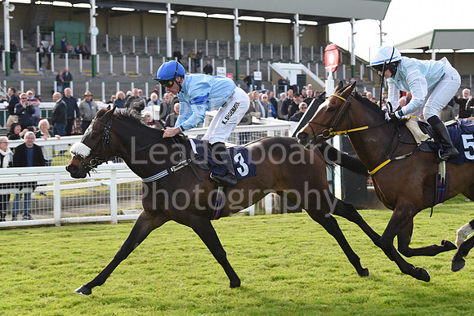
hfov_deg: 23.6
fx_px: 1133
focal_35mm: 86
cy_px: 158
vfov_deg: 15.9
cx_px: 237
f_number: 5
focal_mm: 86
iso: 800
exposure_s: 1/1600
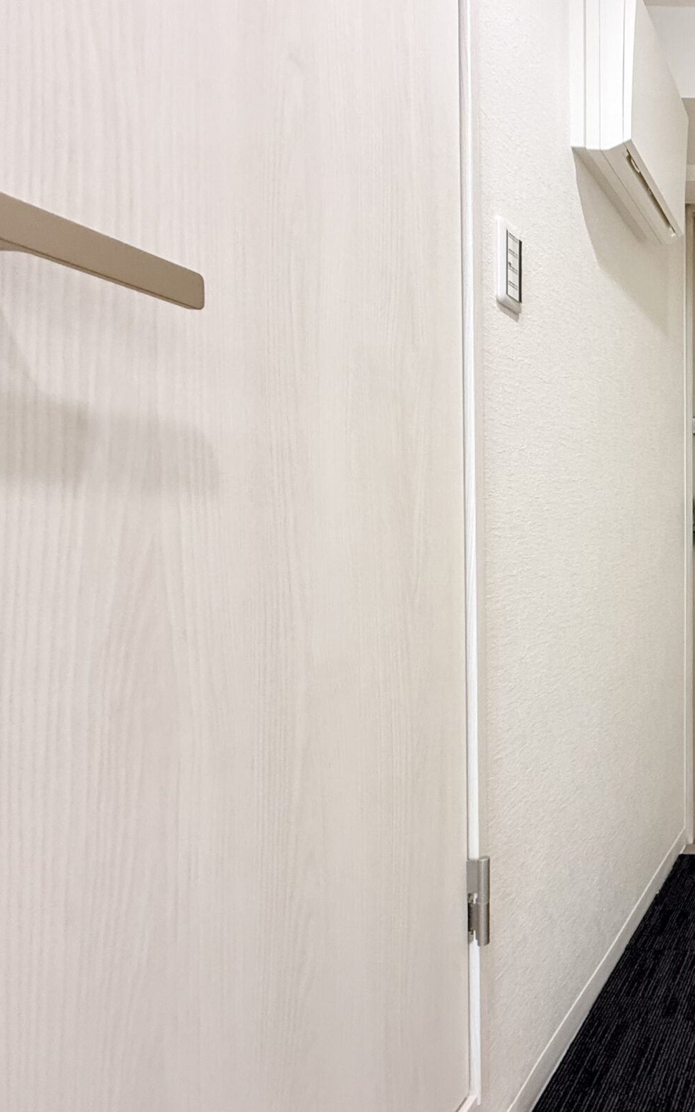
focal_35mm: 24
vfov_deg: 74.8
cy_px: 563
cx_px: 862
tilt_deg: -2.2
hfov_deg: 36.9
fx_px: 728
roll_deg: -0.4
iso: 200
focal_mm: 2.22
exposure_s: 1/50
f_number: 2.2
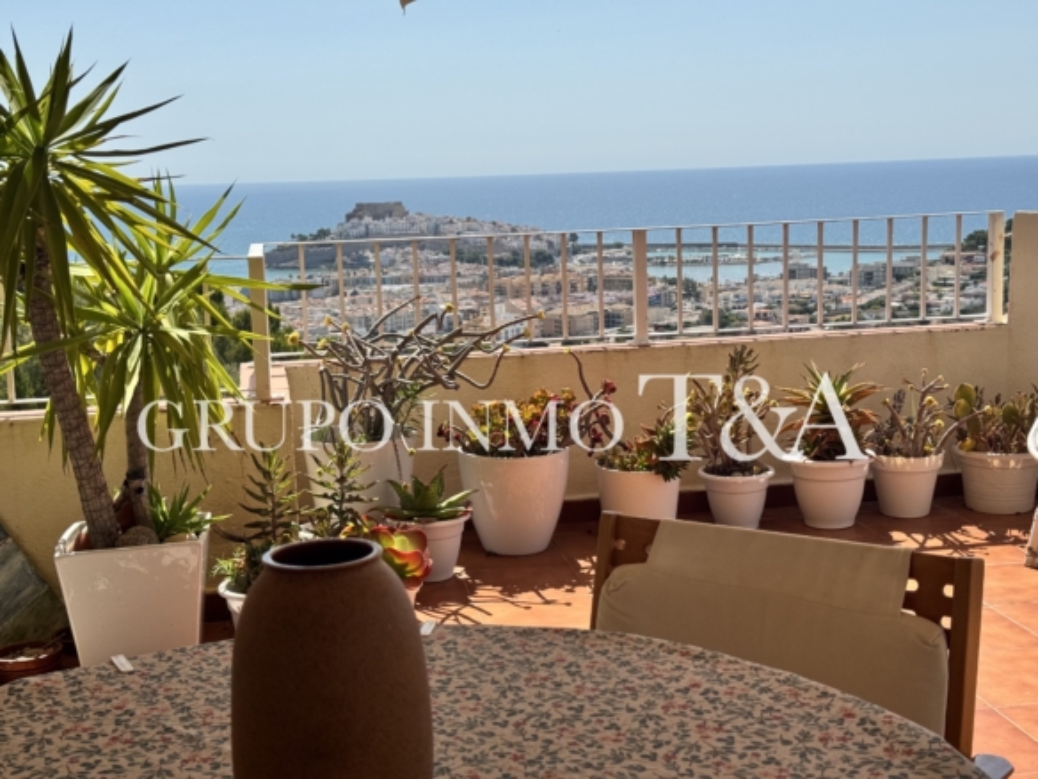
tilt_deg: -8.3
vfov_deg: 30.3
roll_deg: +2.4
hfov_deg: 39.7
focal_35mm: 48
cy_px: 390
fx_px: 1439
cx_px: 519
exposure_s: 1/5848
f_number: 1.78
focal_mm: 6.76
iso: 64
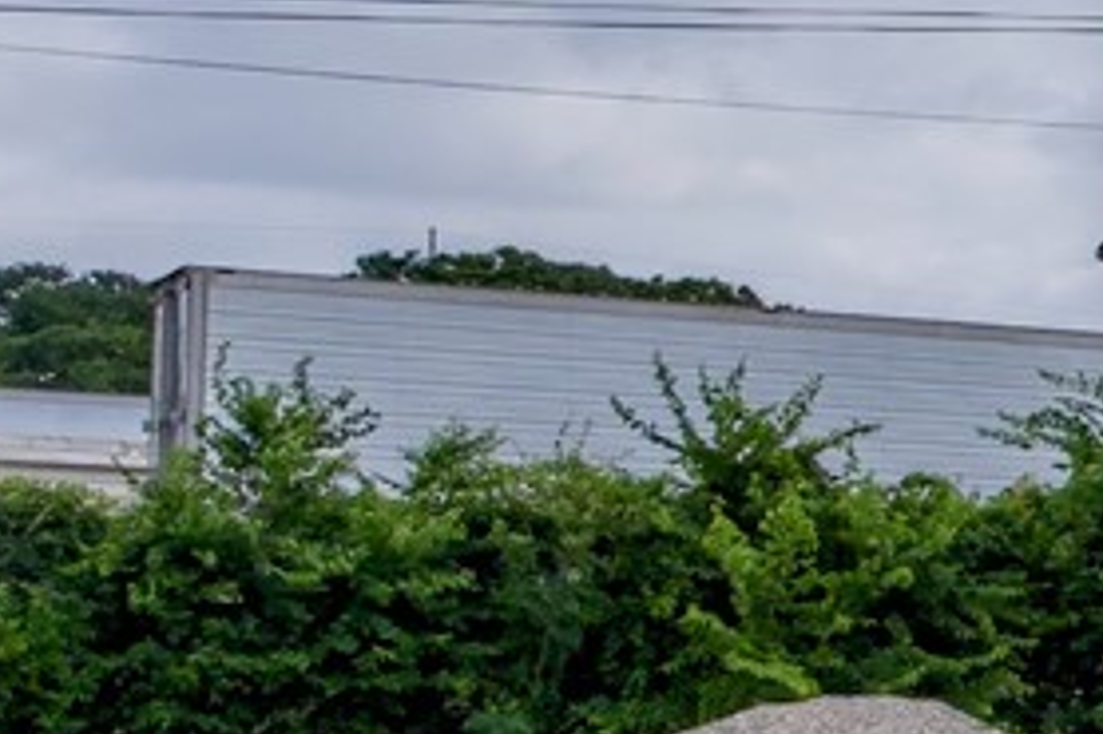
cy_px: 667
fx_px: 3827
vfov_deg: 10.9
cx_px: 3745
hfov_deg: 9.8
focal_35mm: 125
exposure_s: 1/250
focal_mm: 16
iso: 100
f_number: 8
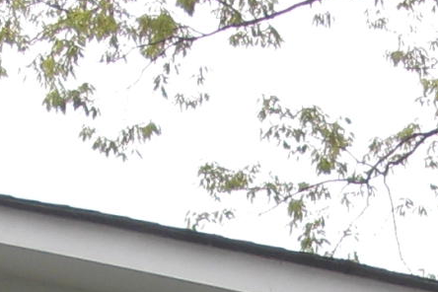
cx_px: 416
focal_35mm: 253
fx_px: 3078
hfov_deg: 8.1
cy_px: 1064
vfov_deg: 5.0
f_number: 2.8
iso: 50
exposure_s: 1/500
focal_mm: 6.3
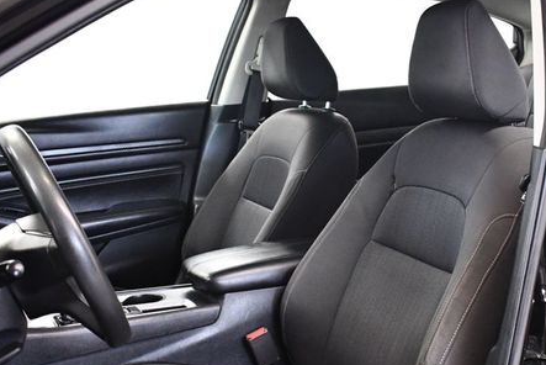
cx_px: 346
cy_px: 252
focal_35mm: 52
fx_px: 789
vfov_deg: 25.8
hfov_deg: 37.9
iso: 3600
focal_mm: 18
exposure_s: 1/60
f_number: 3.5
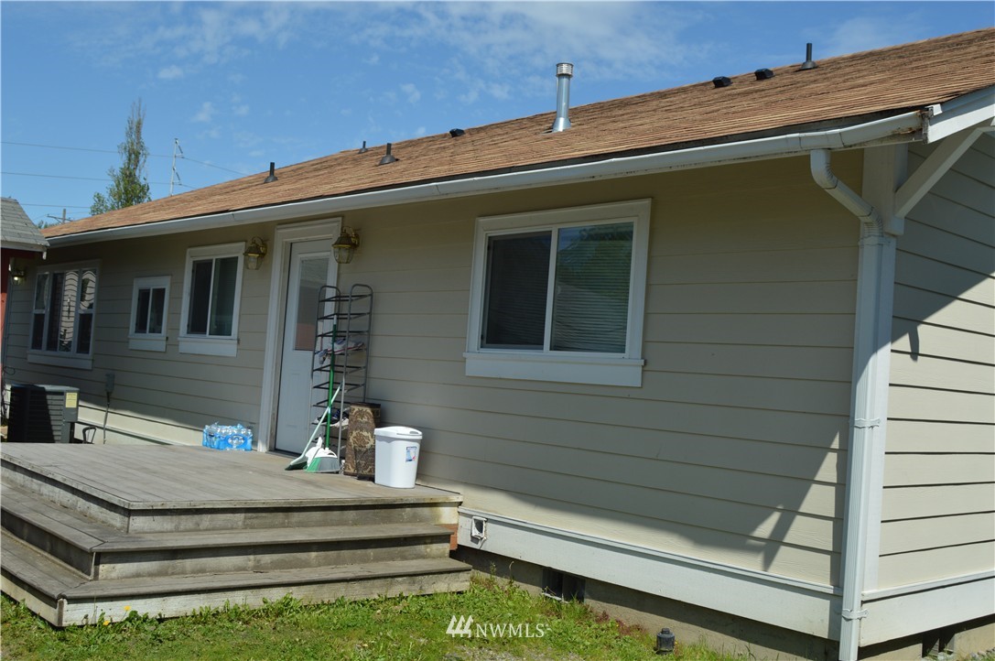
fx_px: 994
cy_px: 330
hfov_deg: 53.2
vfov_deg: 36.8
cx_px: 498
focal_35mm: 36
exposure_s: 1/320
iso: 100
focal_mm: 24
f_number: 9
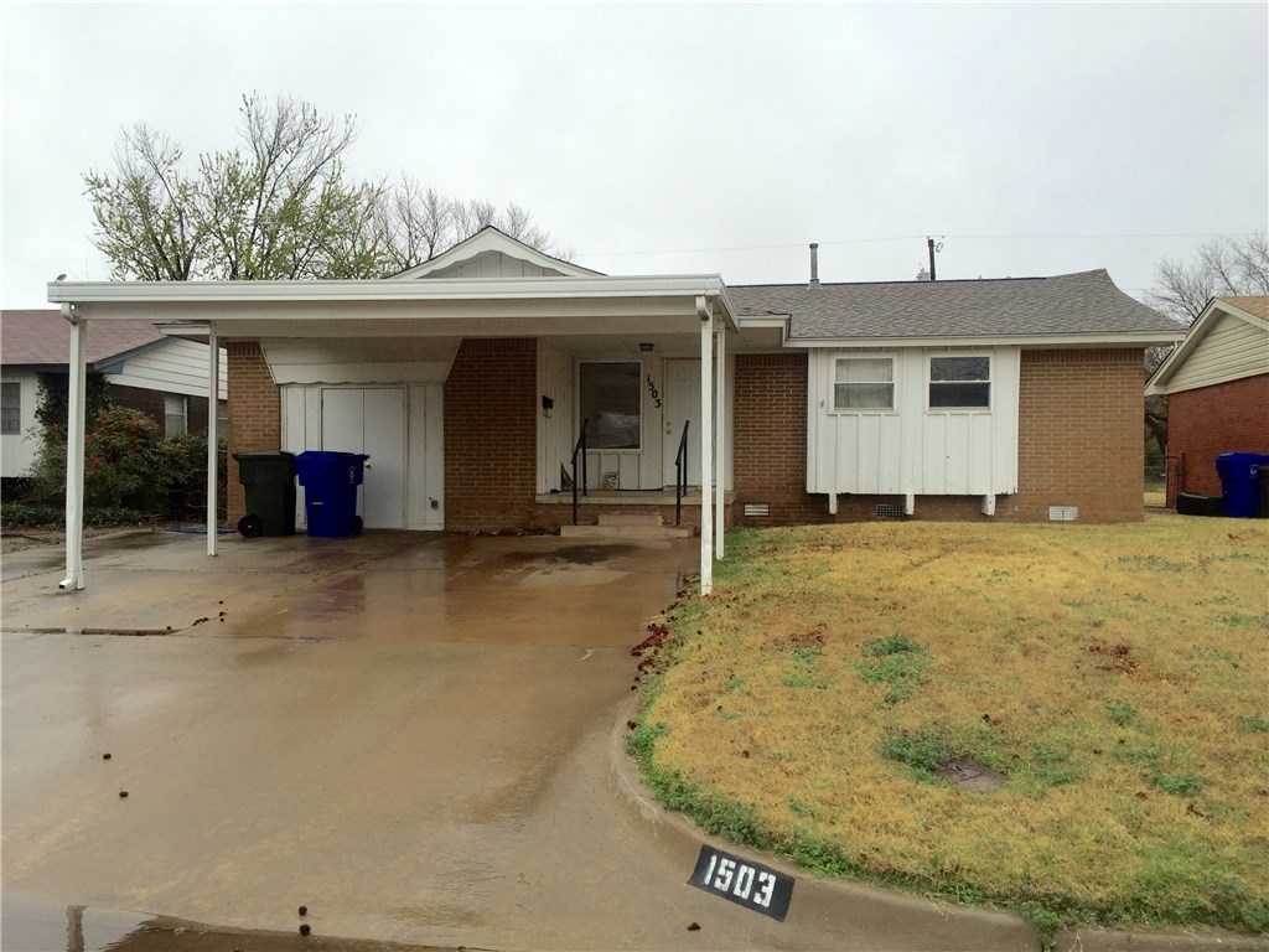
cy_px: 476
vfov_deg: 48.2
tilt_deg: +0.2
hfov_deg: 61.7
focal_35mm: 29
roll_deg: -1.2
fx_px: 1063
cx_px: 634
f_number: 2.2
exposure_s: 1/488
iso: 32
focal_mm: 4.15
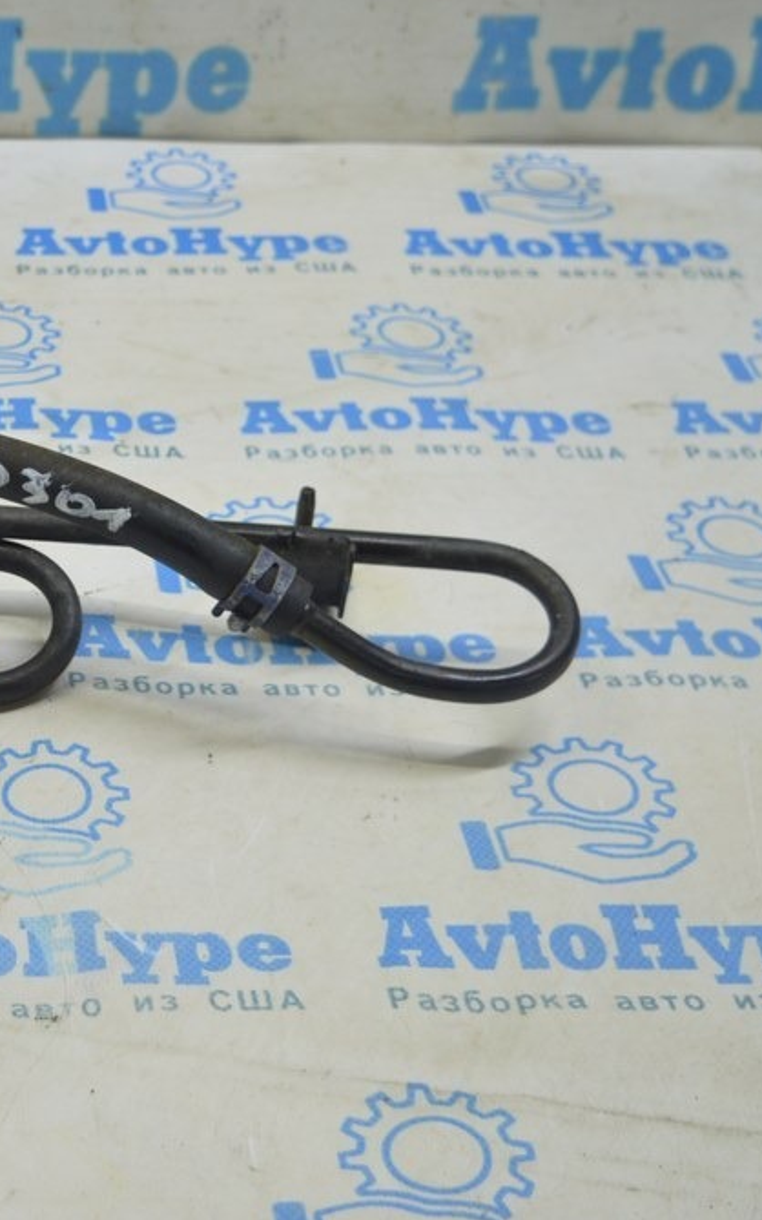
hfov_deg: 18.4
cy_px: 605
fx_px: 2253
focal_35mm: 68
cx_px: -102
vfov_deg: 30.3
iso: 400
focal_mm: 29
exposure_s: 1/50
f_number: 4.2
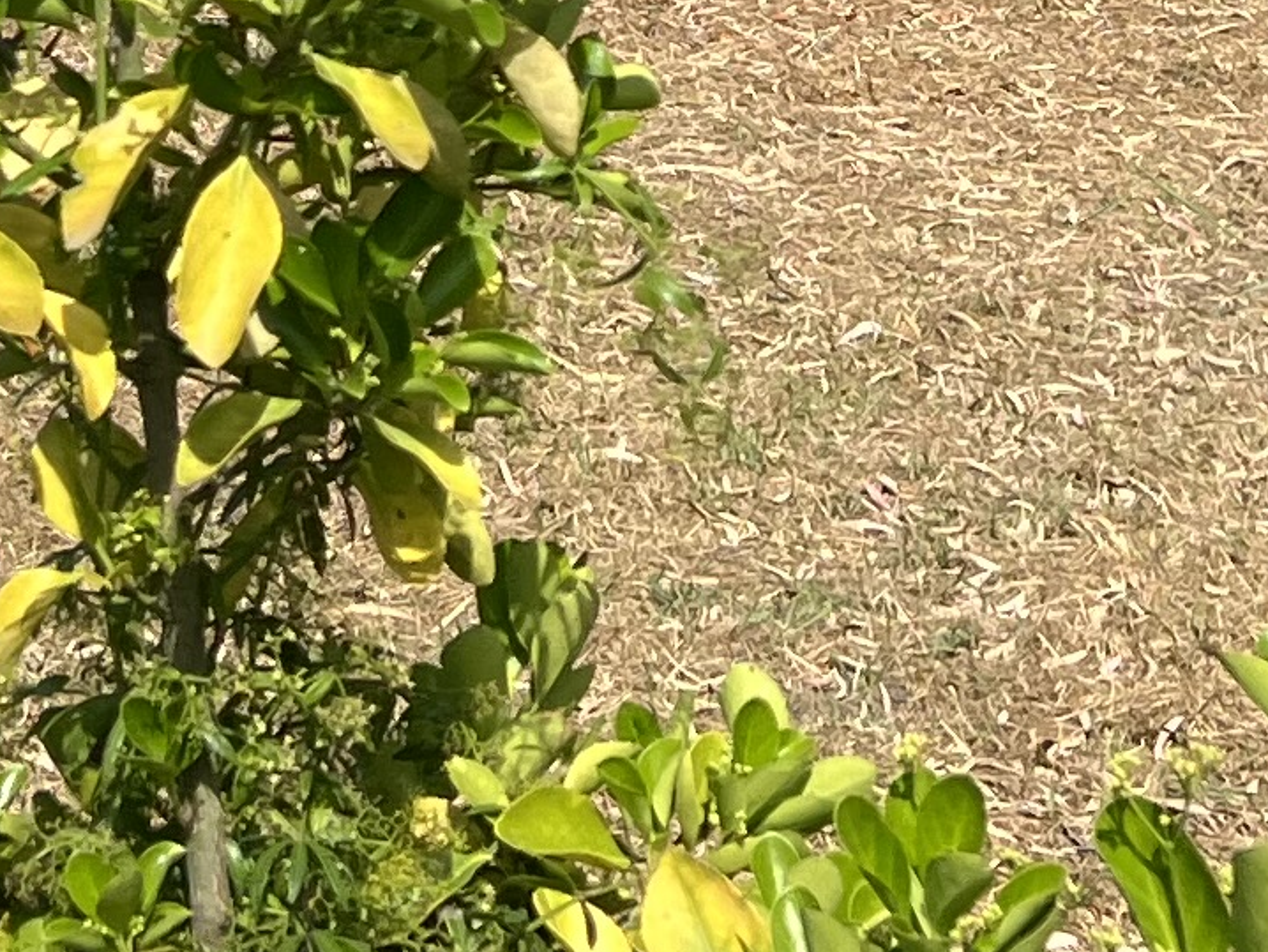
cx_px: -44
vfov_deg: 8.9
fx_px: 5350
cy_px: -1572
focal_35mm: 146
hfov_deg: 13.3
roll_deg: -0.9
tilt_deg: +6.6
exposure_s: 1/3831
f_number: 1.5
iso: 50
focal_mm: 5.7
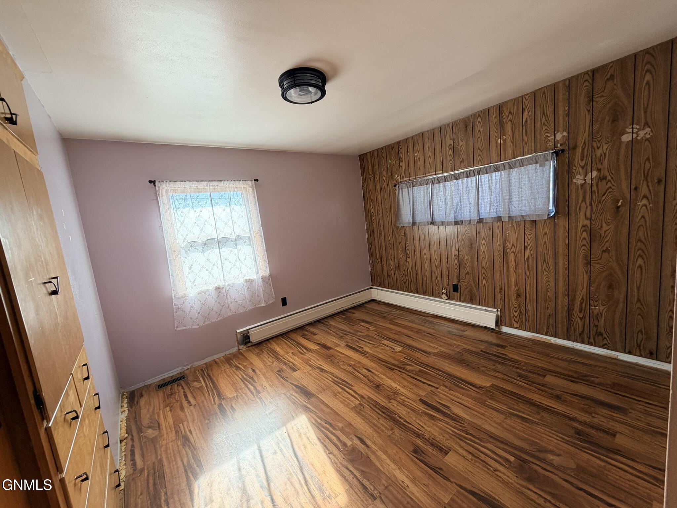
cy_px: 254
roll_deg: +6.7
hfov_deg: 102.1
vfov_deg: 85.7
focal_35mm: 14
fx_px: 274
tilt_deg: -7.2
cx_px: 338
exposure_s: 1/121
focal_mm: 2.22
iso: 100
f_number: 2.2
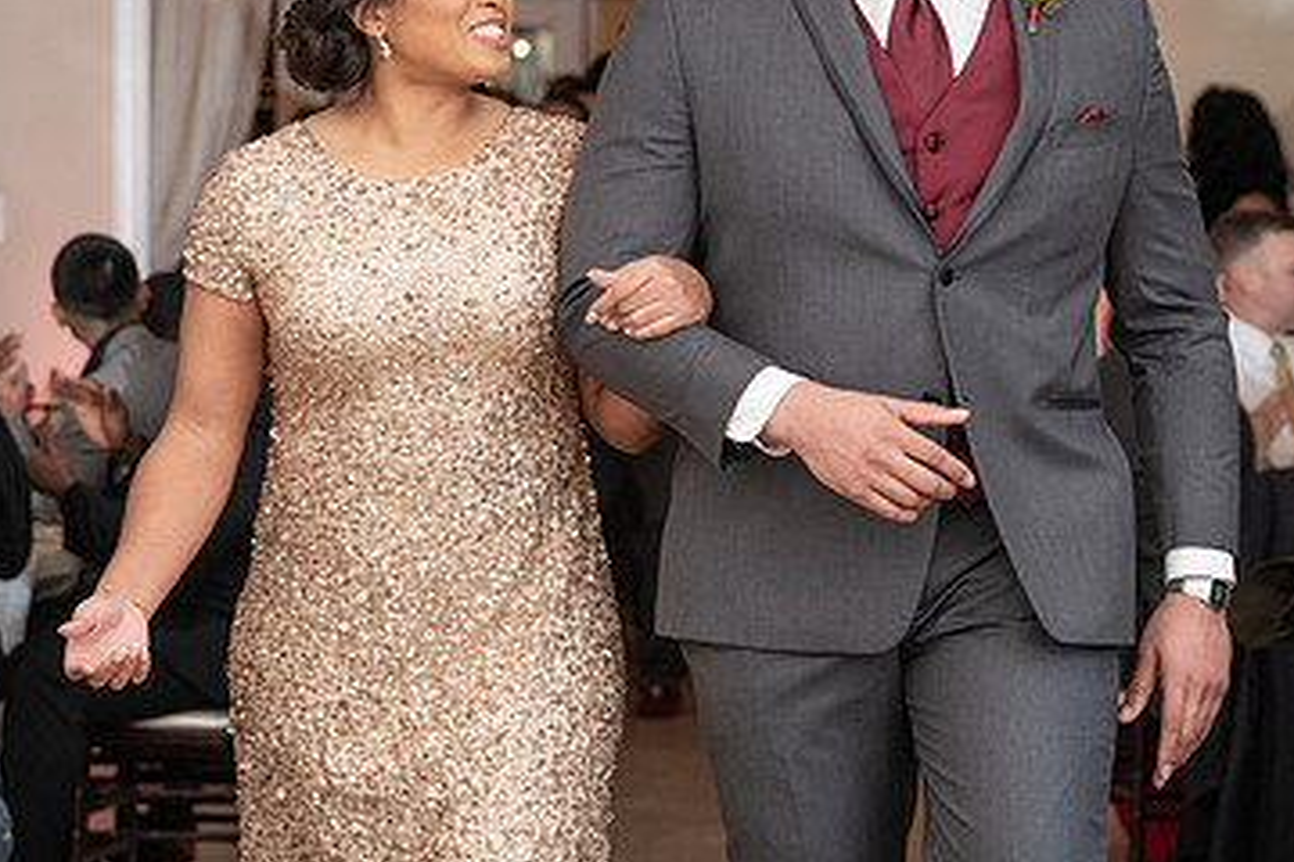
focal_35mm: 162
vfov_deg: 8.4
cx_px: 683
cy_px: 72
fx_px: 5823
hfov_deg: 12.7
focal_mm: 78
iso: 800
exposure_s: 1/200
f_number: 4
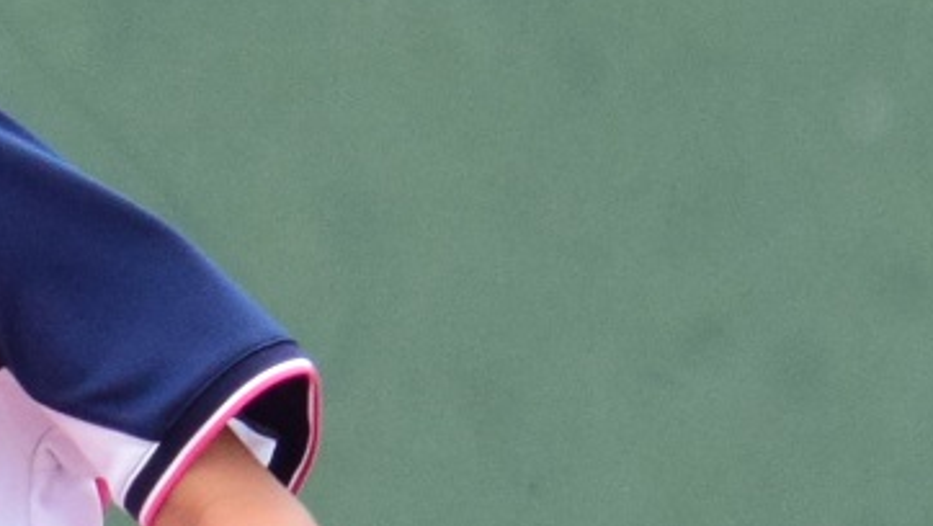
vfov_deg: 1.2
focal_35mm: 1042
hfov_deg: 2.1
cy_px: 1128
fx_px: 25790
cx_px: -845
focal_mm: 120
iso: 800
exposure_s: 1/1250
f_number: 4.8
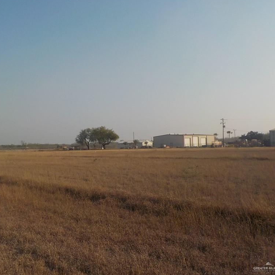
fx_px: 324
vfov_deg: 46.0
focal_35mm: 36
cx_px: 100
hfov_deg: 45.6
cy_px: 136
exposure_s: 1/640
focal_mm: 4.1
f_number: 6.6
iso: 125
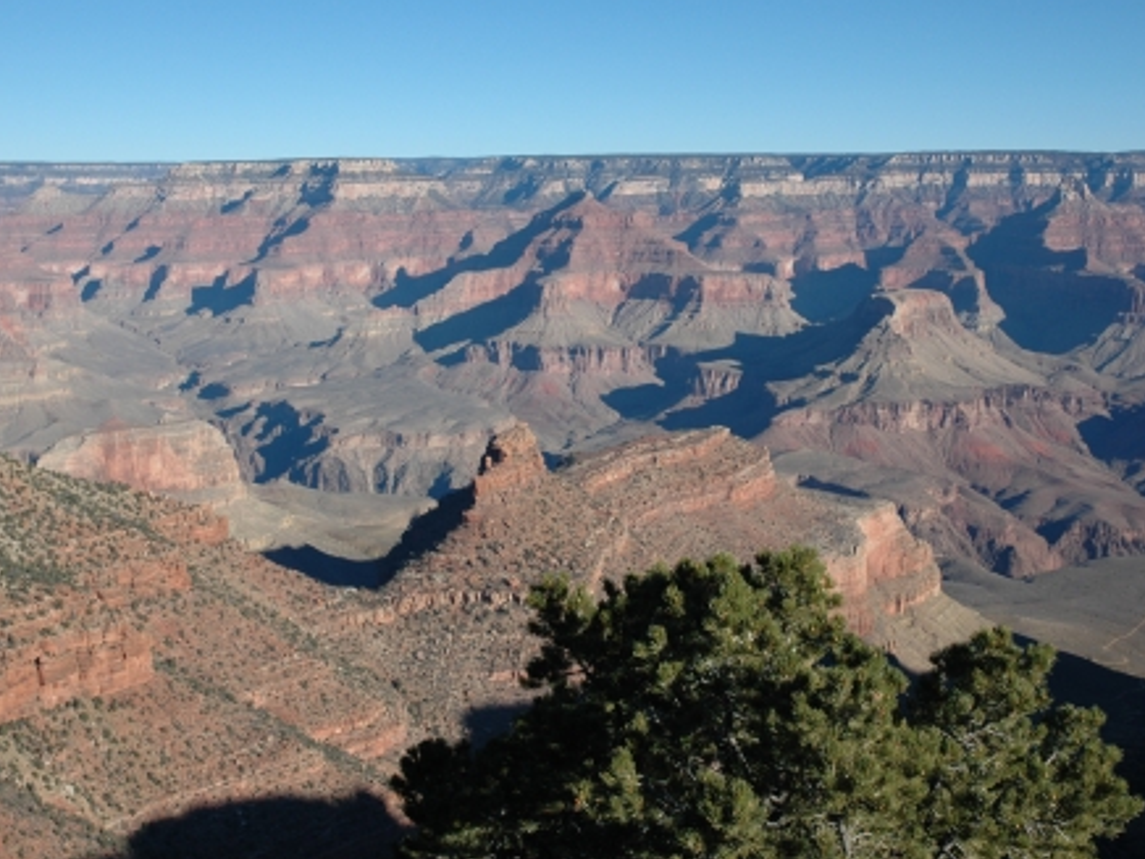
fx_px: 1474
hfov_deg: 42.4
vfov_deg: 32.5
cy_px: 426
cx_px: 607
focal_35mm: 45
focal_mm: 27
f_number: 9
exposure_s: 1/320
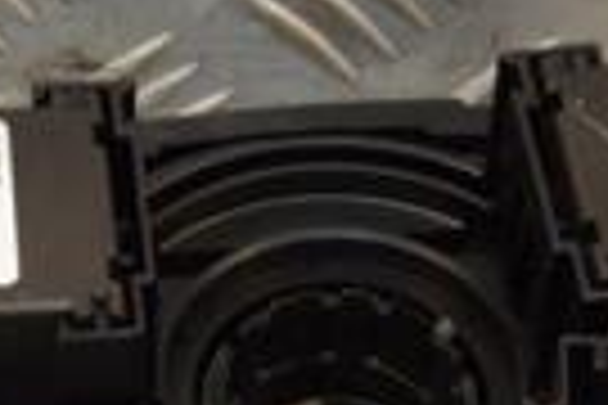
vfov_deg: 4.6
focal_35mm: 300
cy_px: 423
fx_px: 5070
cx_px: 288
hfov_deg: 6.9
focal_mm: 45
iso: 800
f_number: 4.8
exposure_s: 1/160
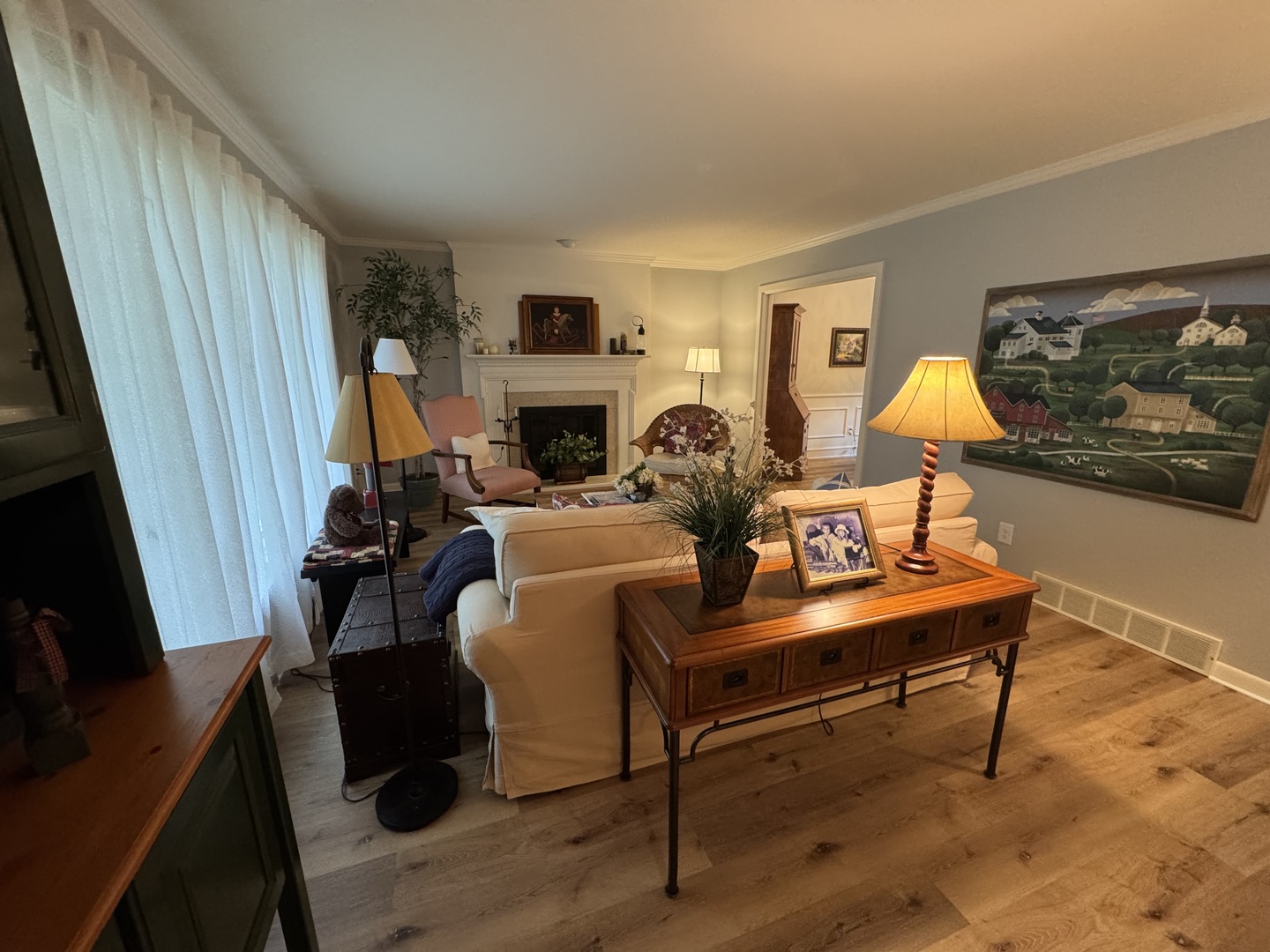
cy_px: 476
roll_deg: +0.5
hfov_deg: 102.1
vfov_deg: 85.7
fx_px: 514
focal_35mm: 14
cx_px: 635
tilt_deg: -14.3
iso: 400
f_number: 2.2
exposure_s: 1/60
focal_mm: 2.22
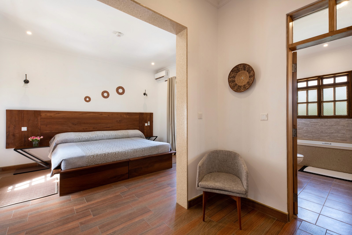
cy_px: 118
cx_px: 176
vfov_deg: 73.8
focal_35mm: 16
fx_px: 156
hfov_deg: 96.7
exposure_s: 1/15
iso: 400
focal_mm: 16
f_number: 13
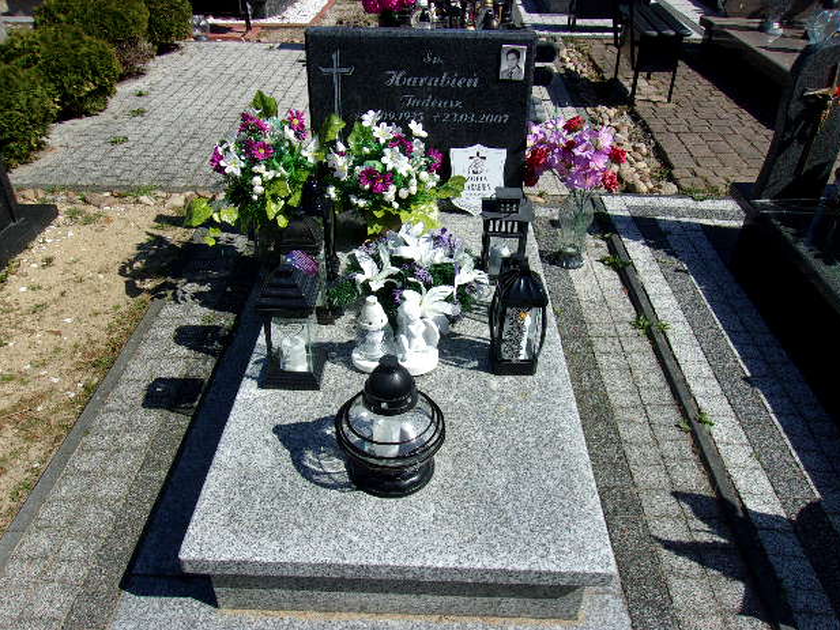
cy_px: 305
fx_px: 680
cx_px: 411
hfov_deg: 63.4
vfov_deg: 49.8
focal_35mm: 28
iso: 80
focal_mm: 4.9
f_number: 10.4
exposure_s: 1/140
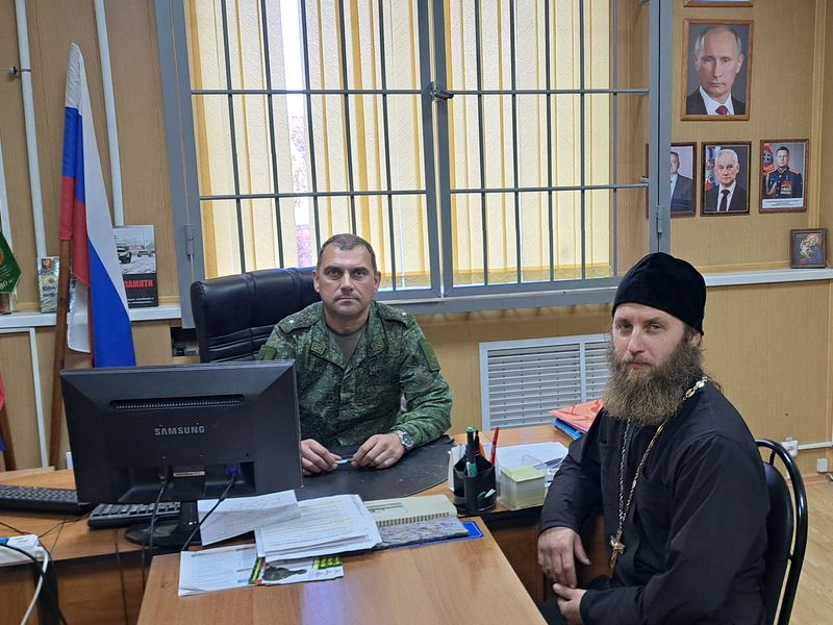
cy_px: 312
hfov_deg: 71.6
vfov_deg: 56.8
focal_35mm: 24
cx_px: 416
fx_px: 578
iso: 100
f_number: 1.8
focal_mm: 5.23
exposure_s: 1/50
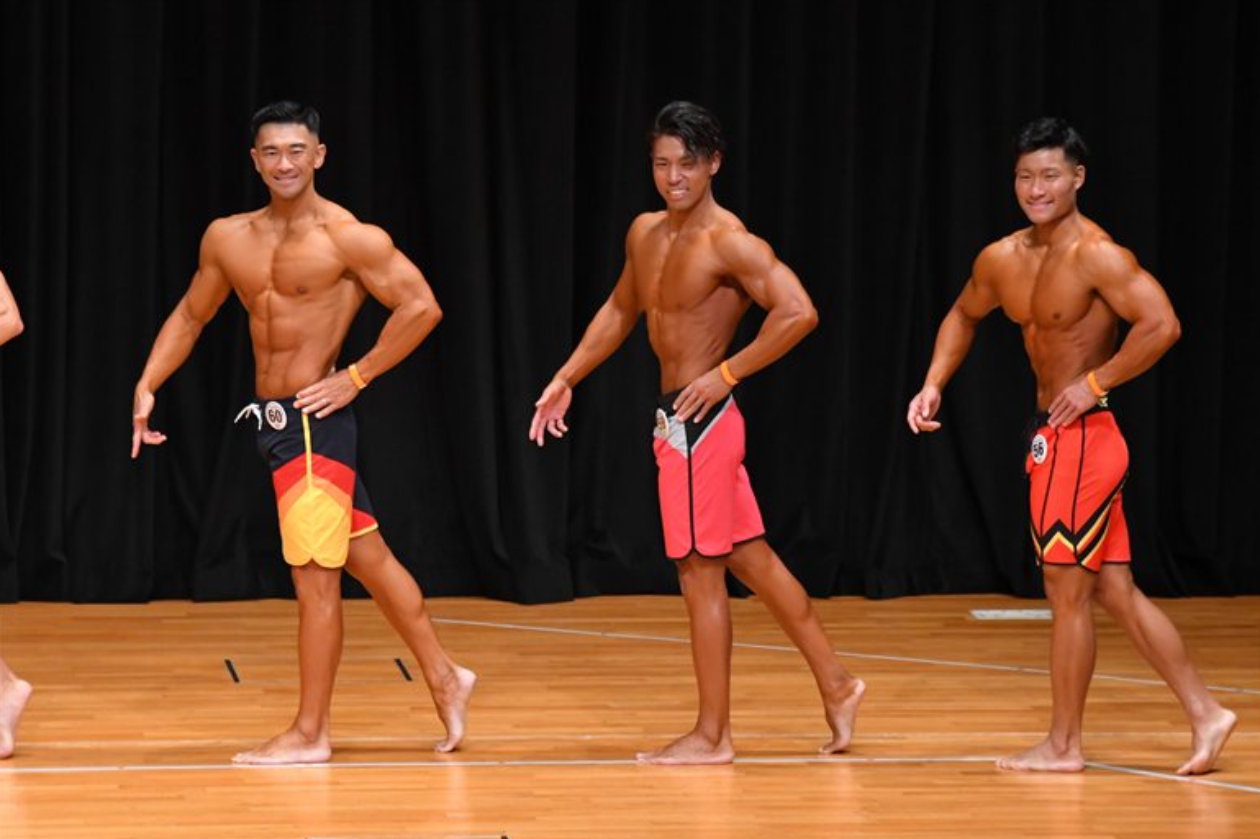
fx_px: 8991
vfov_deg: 5.3
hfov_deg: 8.0
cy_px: 421
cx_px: 633
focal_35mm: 257
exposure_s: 1/400
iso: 4000
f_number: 5.6
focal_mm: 170
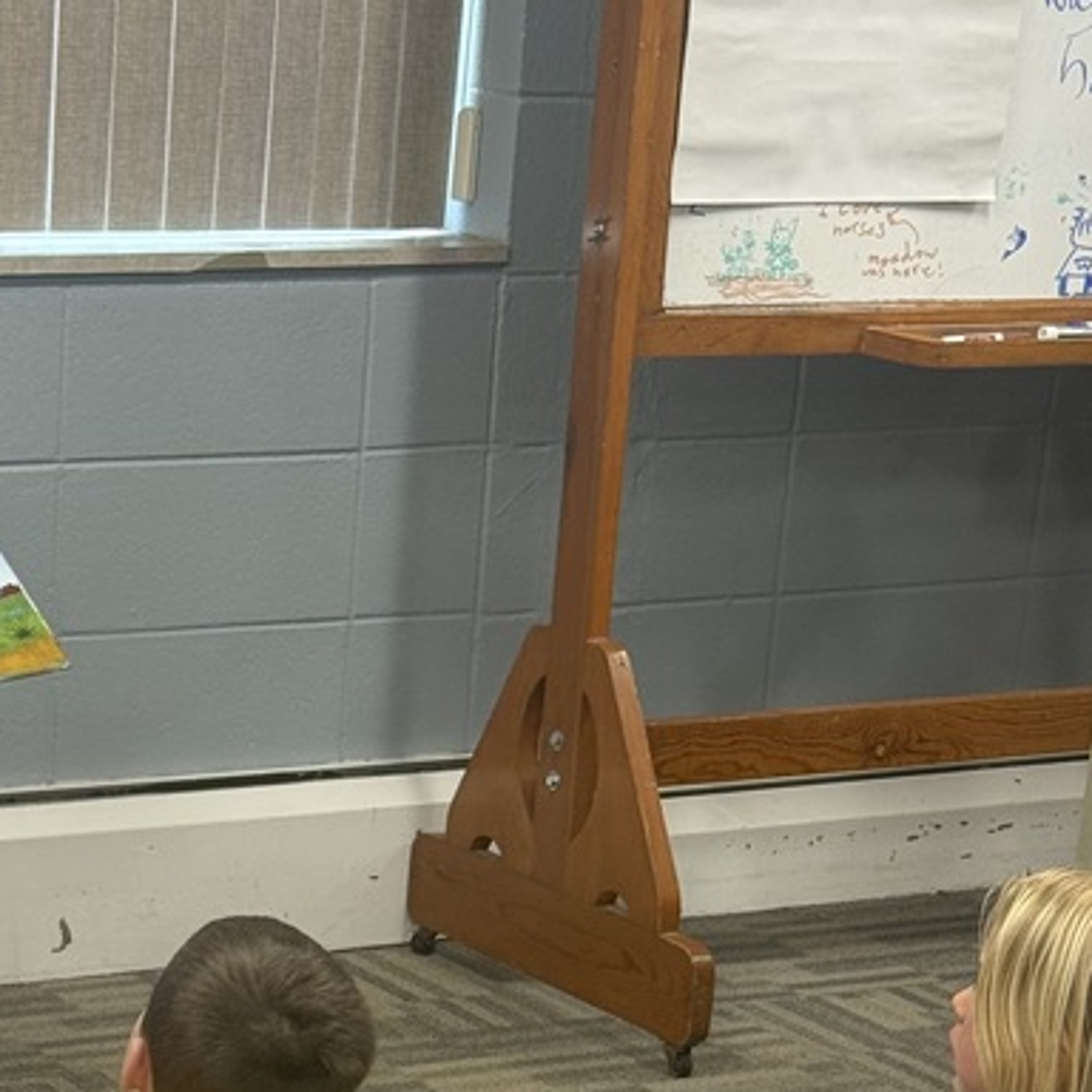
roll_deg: -3.1
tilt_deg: -19.3
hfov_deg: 15.3
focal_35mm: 113
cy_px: 1243
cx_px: 219
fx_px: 4033
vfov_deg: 15.0
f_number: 1.78
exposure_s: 1/74
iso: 100
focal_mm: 6.76
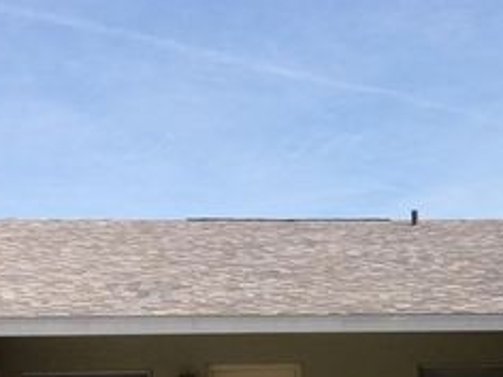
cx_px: 367
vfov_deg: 20.5
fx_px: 1017
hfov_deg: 27.5
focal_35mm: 70
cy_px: 361
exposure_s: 1/750
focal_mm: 5.9
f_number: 3.7
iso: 80
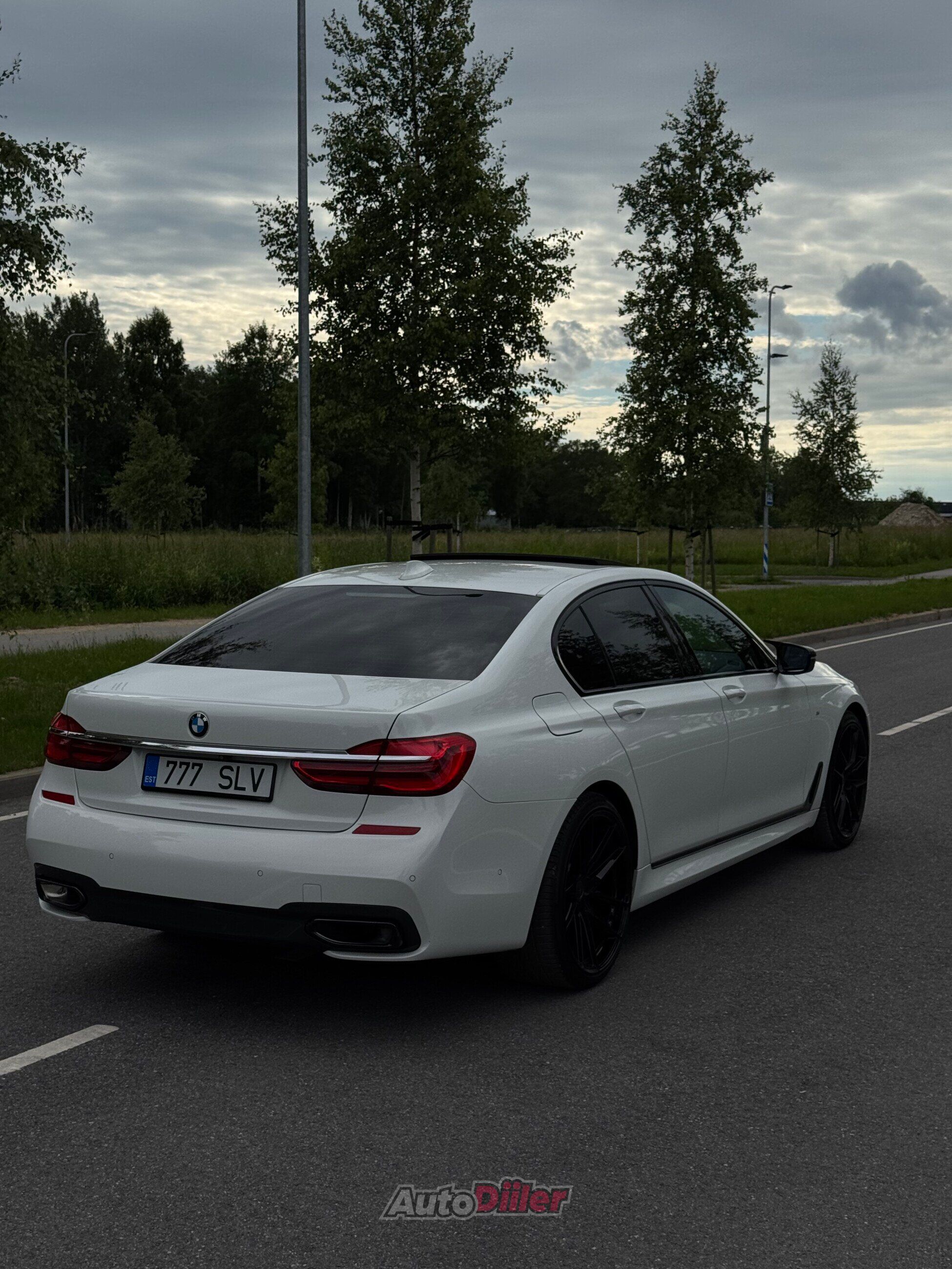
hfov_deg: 30.3
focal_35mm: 48
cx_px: 476
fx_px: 1760
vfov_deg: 39.7
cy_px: 634
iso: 64
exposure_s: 1/9009
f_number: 1.78
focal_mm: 6.76
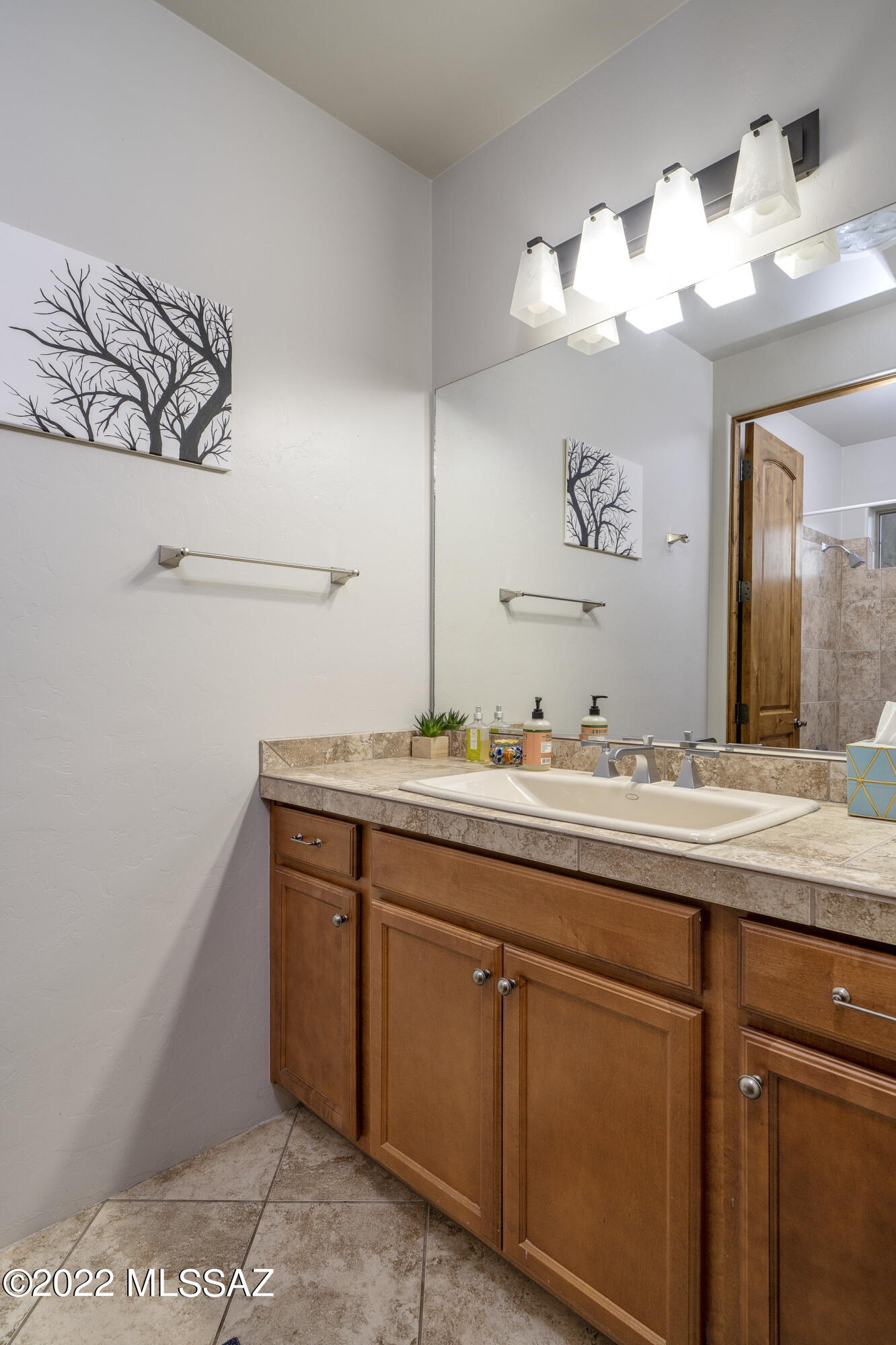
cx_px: 448
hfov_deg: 70.4
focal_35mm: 17
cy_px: 672
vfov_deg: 93.3
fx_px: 635
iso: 200
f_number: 8
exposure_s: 1/6
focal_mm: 17
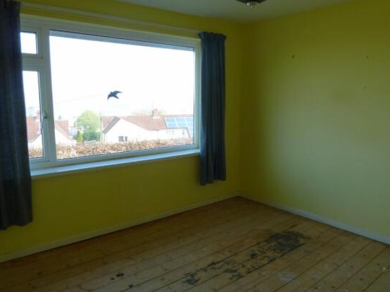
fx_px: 304
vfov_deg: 51.4
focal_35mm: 27
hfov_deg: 65.3
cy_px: 146
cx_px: 197
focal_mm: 4.1
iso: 80
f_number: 3.3
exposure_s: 1/60
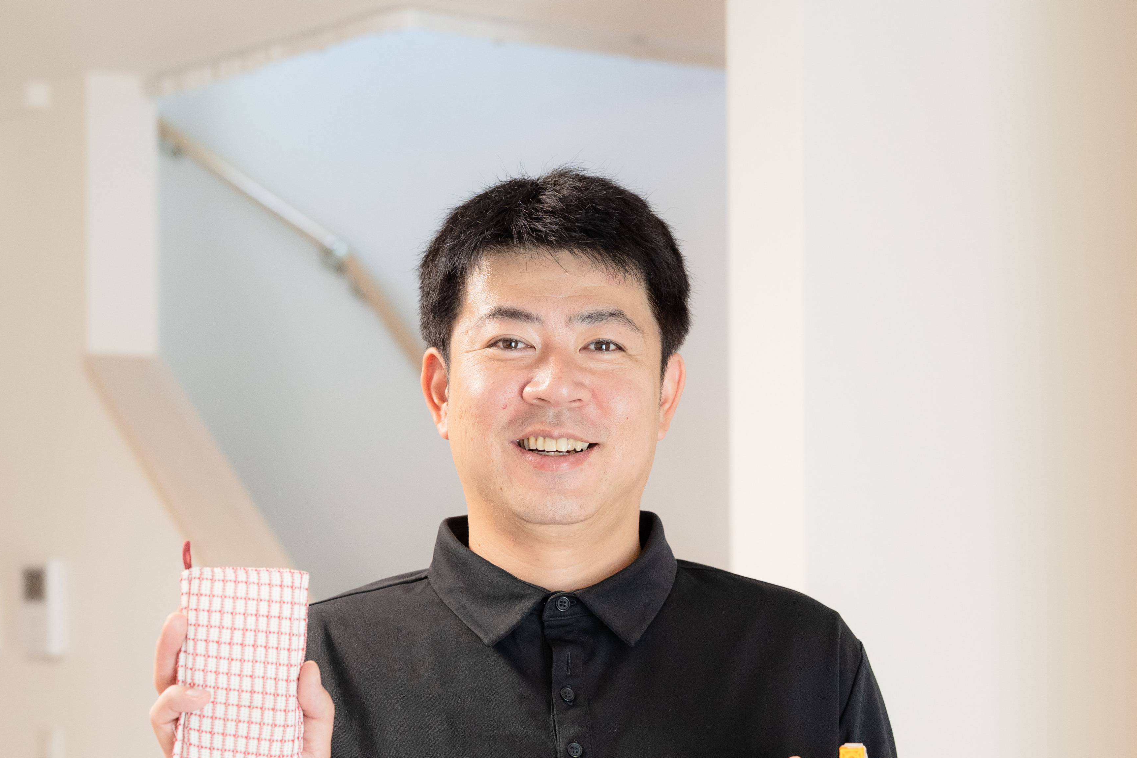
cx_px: 596
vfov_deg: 15.6
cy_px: 578
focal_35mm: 87
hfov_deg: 23.4
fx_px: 2748
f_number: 2.8
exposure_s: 1/125
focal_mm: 50
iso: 1600
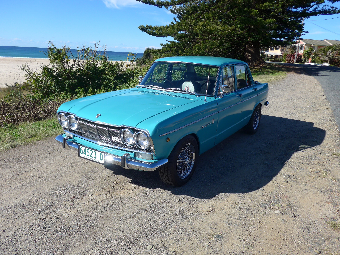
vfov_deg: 48.2
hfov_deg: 61.7
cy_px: 128
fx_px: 285
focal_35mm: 29
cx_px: 170
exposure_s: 1/1300
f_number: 2.8
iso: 80
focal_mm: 6
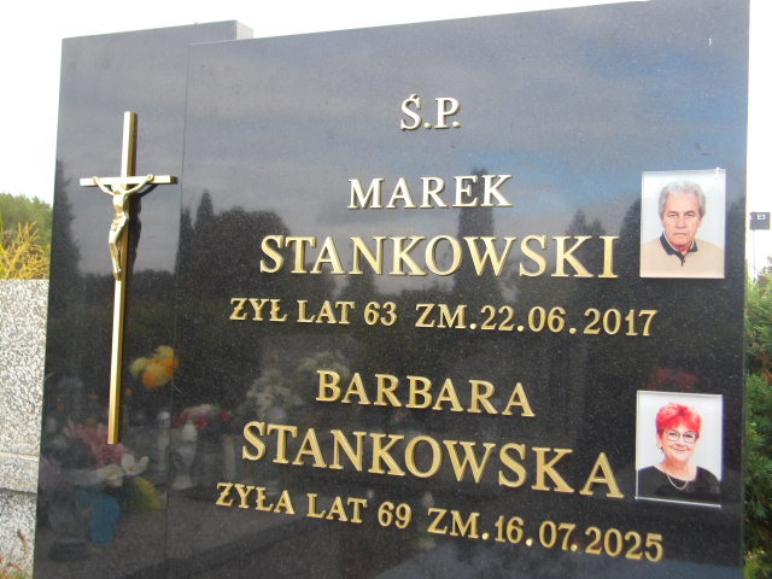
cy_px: 290
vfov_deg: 34.3
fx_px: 937
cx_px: 386
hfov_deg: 44.8
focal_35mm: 42
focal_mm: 7.6
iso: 100
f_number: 3.7
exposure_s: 1/86
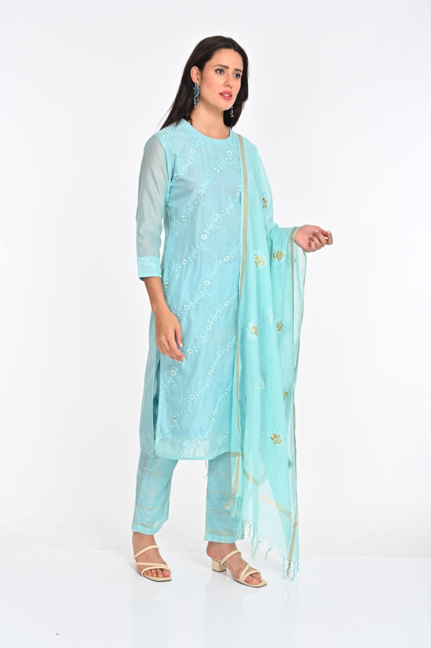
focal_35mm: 55
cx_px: 216
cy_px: 324
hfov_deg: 24.6
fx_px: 989
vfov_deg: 36.3
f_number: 8
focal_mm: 55
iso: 320
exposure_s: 1/160
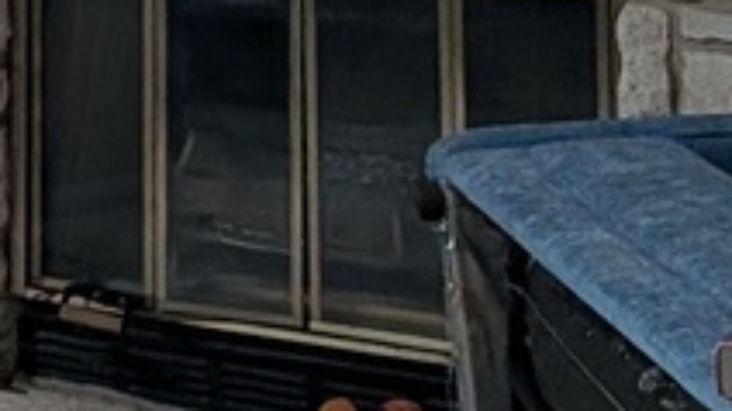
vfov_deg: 6.5
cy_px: -632
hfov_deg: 10.1
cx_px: -1219
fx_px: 3434
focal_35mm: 177
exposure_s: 1/178
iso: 50
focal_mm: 6.9
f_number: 1.68
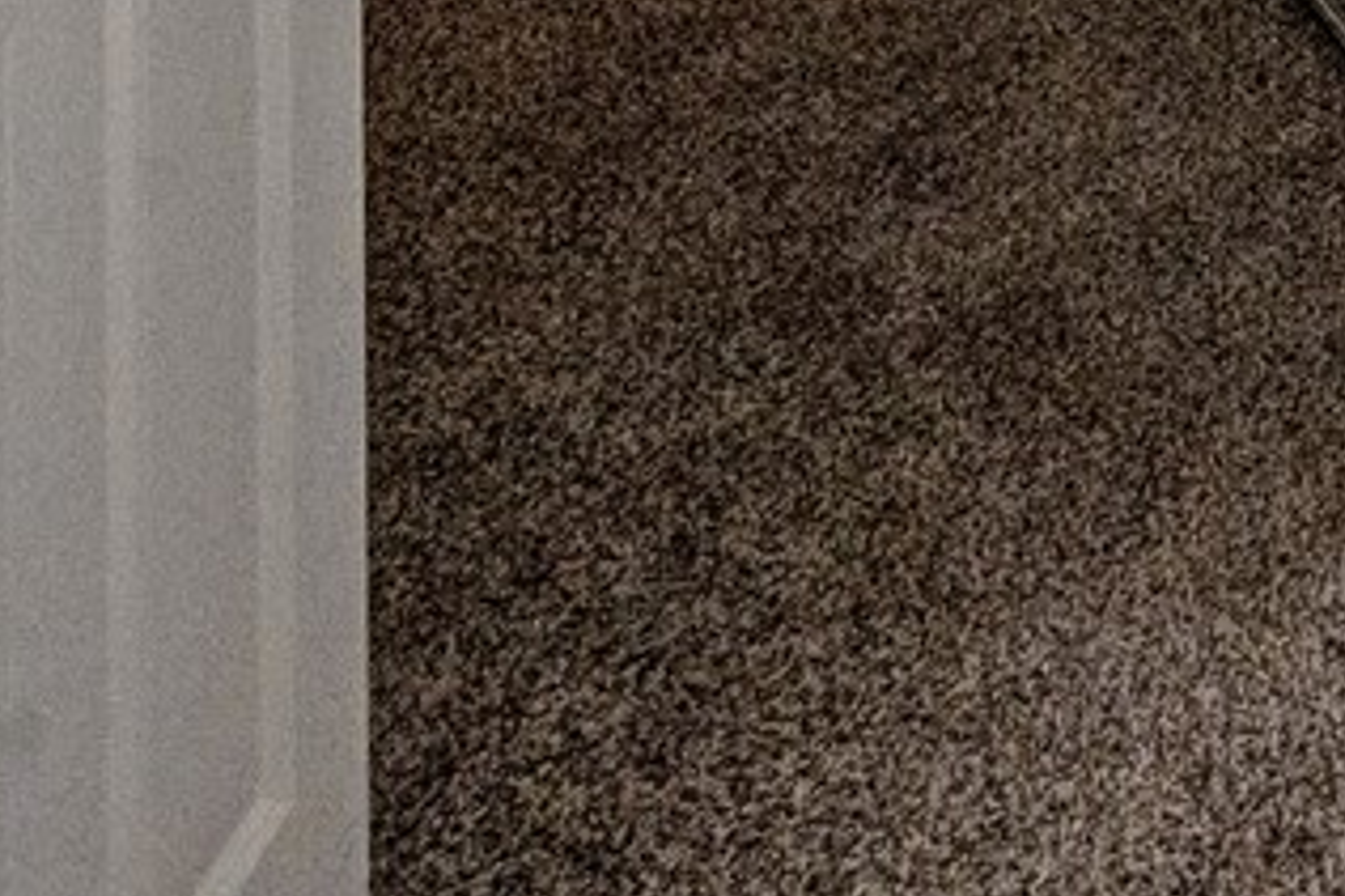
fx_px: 2801
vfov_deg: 13.6
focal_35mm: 75
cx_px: 2783
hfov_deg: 17.6
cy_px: -1191
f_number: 11
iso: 1600
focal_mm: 14
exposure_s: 1/500
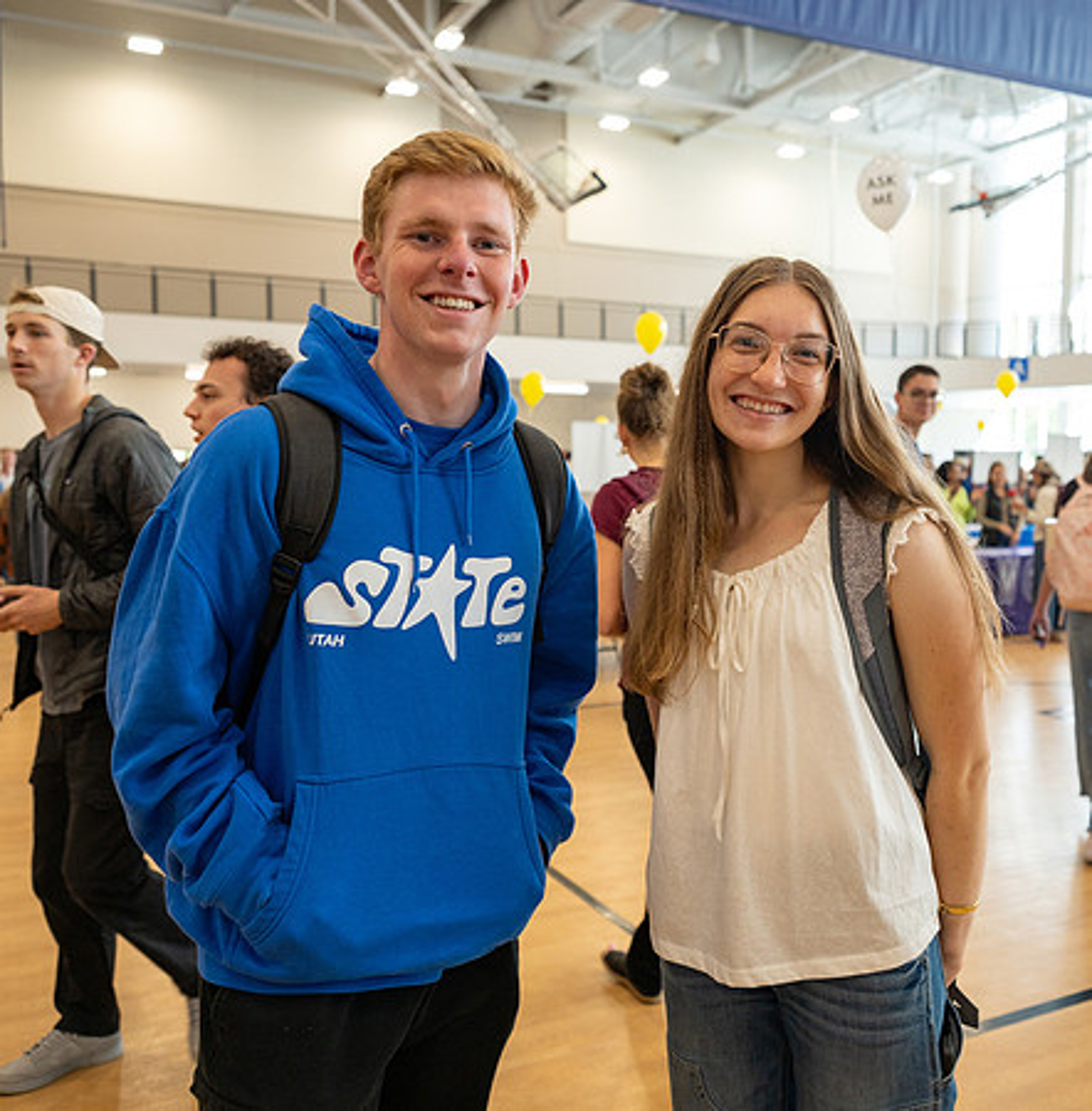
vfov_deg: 53.1
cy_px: 556
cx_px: 591
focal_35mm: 31
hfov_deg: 52.3
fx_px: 1112
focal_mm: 24
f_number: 2.8
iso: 400
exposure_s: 1/200
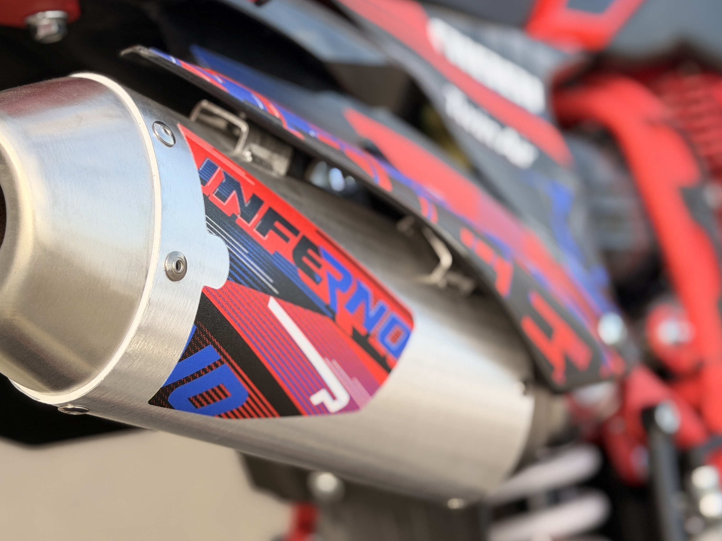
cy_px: 202
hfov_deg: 27.4
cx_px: 377
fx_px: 1481
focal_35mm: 71
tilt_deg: -14.5
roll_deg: -0.7
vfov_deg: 20.7
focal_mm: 6.76
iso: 64
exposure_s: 1/706
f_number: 1.78
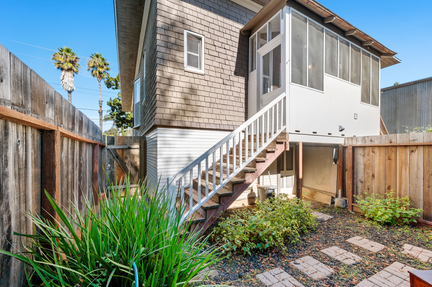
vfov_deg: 81.1
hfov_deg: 104.3
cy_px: 144
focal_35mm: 14
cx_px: 216
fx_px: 168
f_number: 9
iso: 250
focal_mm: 14
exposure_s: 1/250
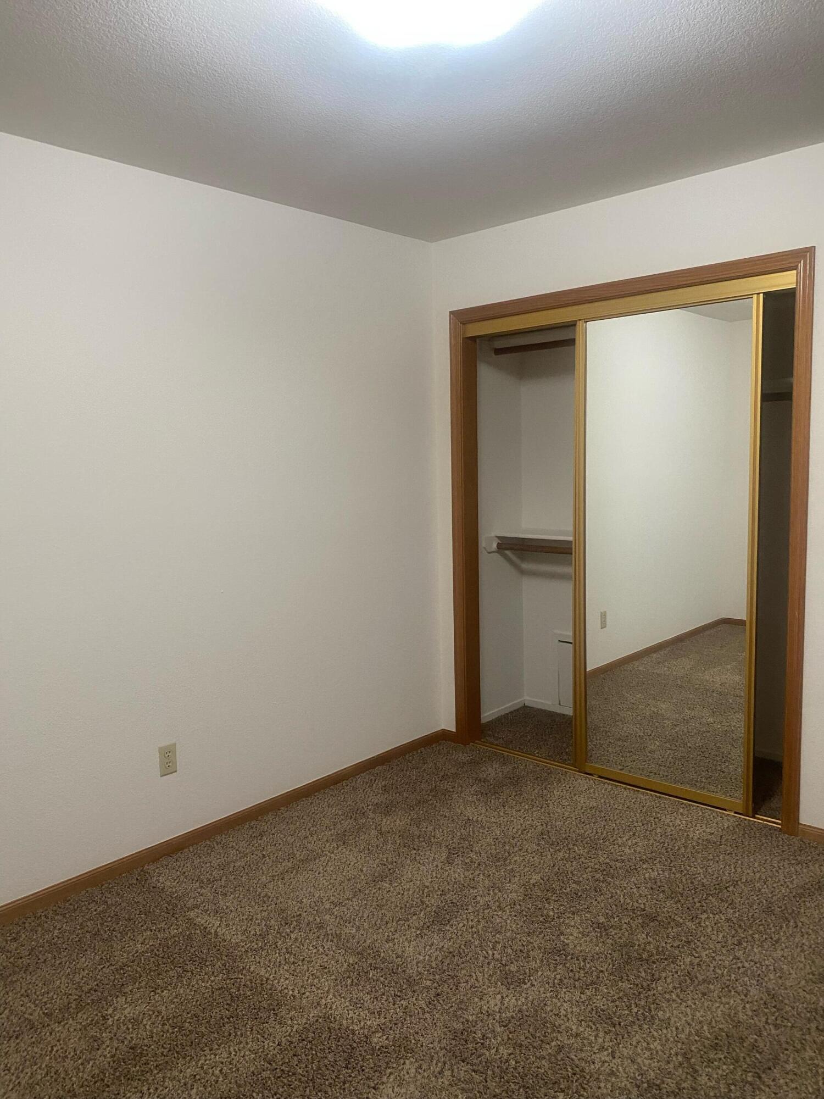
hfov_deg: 53.1
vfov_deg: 67.3
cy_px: 550
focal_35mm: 26
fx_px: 825
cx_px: 412
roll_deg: +0.4
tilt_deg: -5.8
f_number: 1.8
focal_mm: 4.25
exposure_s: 1/60
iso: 250
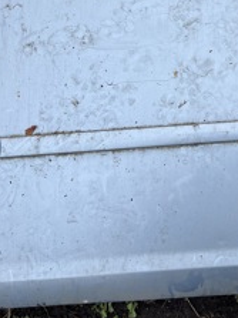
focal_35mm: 56
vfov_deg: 32.6
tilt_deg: -70.0
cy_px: 31
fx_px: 514
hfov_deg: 25.2
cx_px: 219
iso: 50
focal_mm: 5.1
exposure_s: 1/885
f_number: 1.6
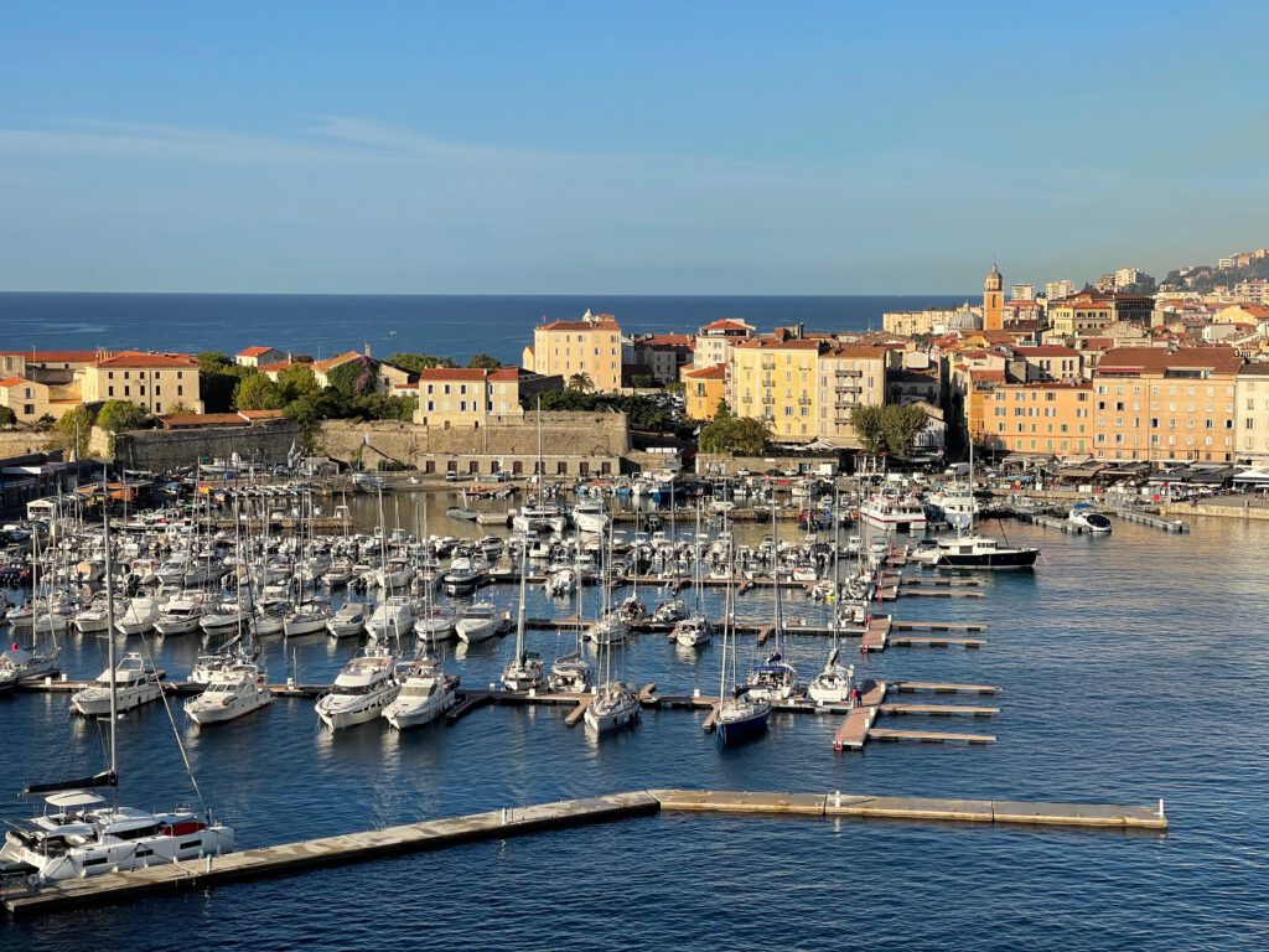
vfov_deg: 22.9
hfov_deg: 30.3
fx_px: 2346
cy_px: 476
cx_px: 634
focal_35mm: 64
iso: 20
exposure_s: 1/1357
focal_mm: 7.5
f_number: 2.2
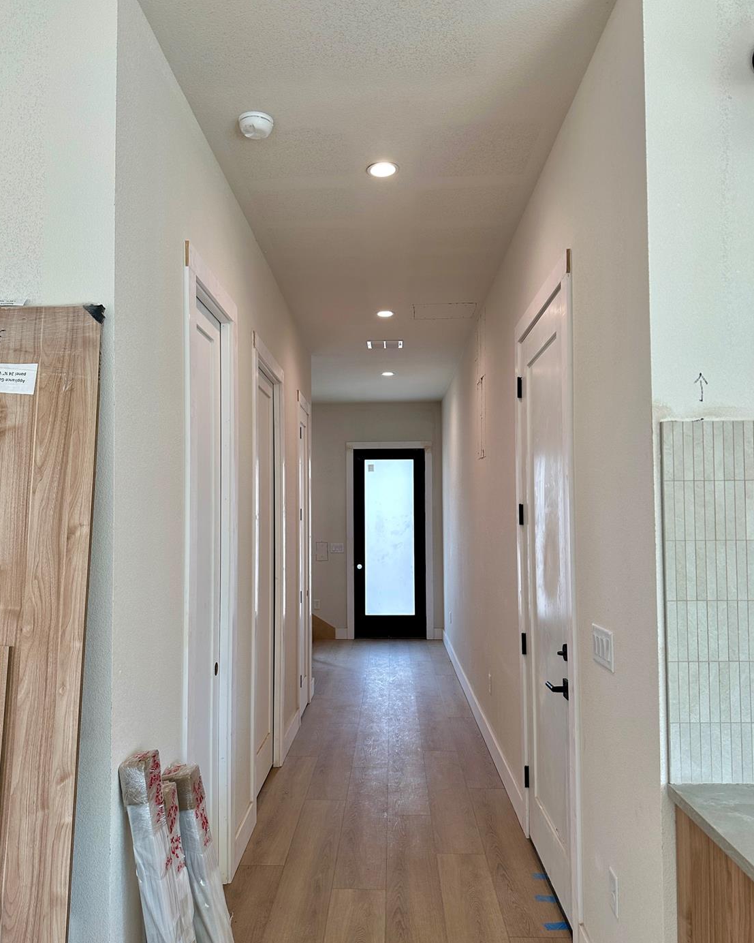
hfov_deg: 54.9
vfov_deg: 66.0
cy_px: 489
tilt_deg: +3.0
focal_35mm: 26
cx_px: 366
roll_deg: +0.0
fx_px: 725
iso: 100
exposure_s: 1/128
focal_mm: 6.86
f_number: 1.78
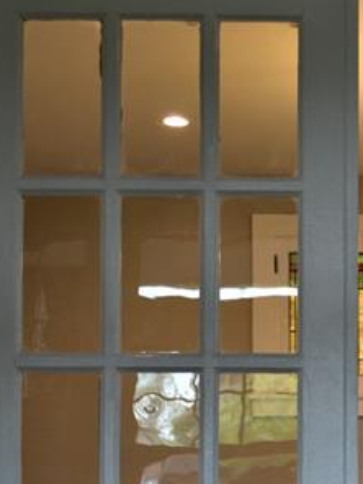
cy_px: 492
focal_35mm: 97
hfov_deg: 15.0
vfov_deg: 19.6
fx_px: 1356
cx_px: 352
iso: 400
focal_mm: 26
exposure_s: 1/100
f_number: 5
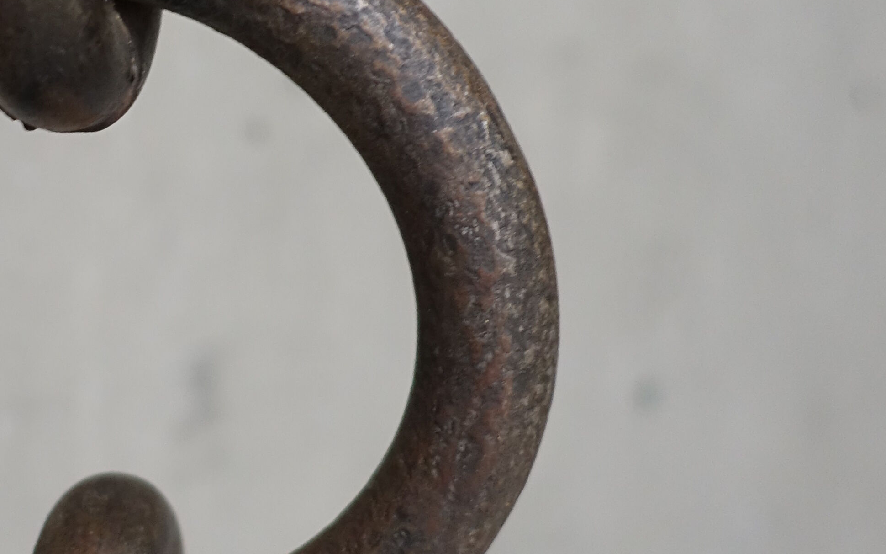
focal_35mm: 69
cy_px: 206
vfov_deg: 18.8
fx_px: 1666
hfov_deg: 28.7
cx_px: 99
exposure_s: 1/30
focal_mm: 8.8
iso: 500
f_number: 1.8
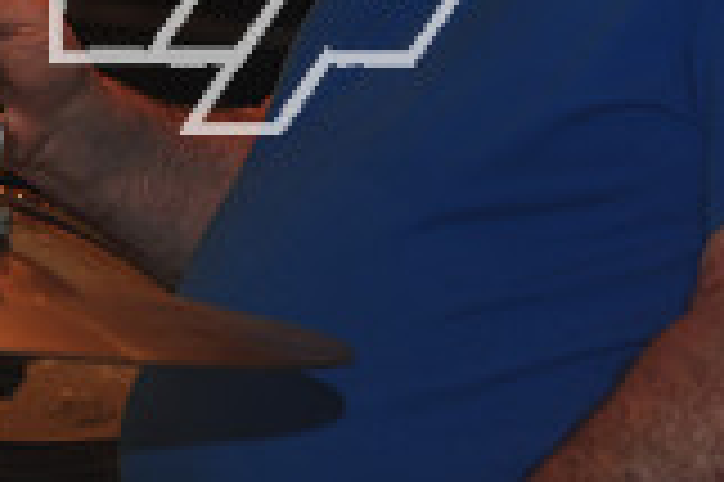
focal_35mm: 354
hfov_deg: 5.8
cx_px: 310
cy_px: -369
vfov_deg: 3.8
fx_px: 7112
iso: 320
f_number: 5
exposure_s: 1/100
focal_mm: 98
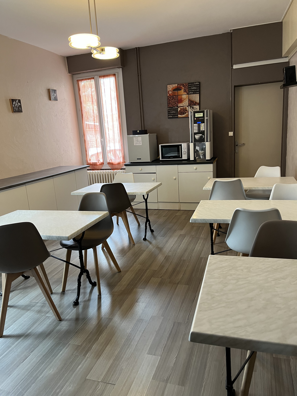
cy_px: 198
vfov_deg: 67.3
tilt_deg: -12.0
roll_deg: +4.5
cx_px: 148
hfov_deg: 53.1
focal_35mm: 26
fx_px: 297
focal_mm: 5.1
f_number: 1.6
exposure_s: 1/50
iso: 160
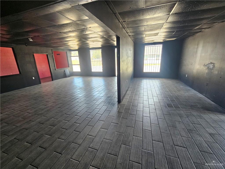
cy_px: 84
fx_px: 84
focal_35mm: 13
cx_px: 112
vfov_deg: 89.9
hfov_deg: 106.2
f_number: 2.2
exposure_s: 1/60
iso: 100
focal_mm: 2.2
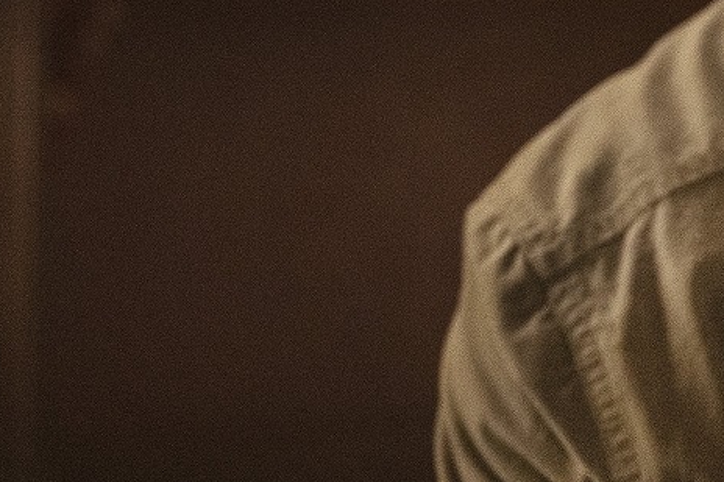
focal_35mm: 97
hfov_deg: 18.3
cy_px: 23
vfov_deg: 13.9
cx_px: 1128
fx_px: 1950
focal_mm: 30
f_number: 2.8
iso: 5000
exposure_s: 1/250
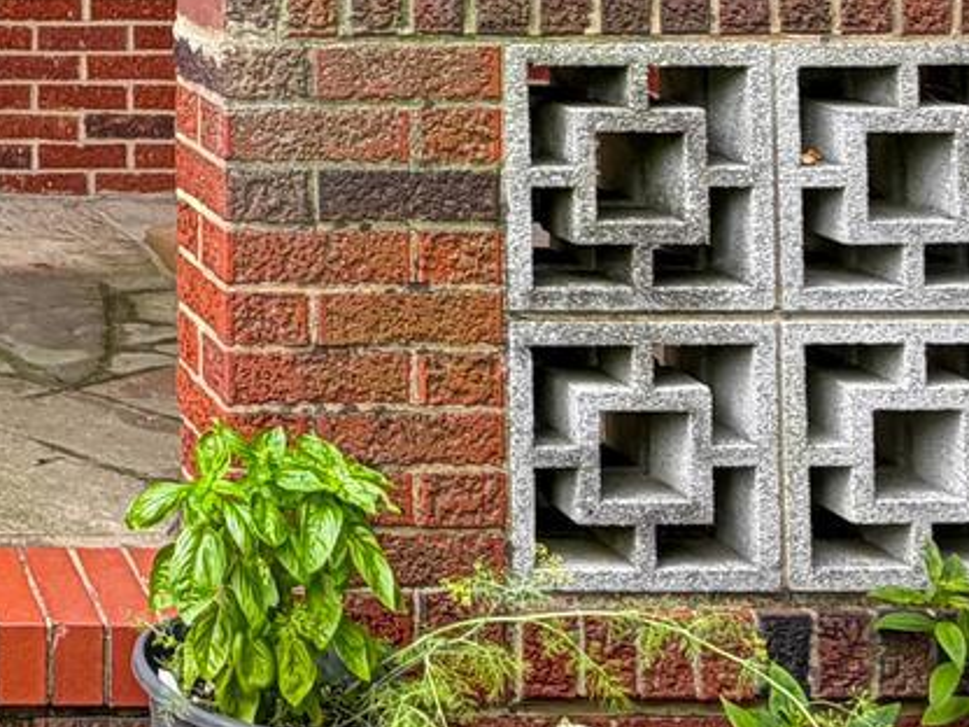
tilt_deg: +1.7
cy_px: -235
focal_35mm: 69
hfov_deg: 24.4
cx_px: -307
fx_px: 1932
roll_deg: +0.7
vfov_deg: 19.5
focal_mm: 2.22
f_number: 2.2
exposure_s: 1/243
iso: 40
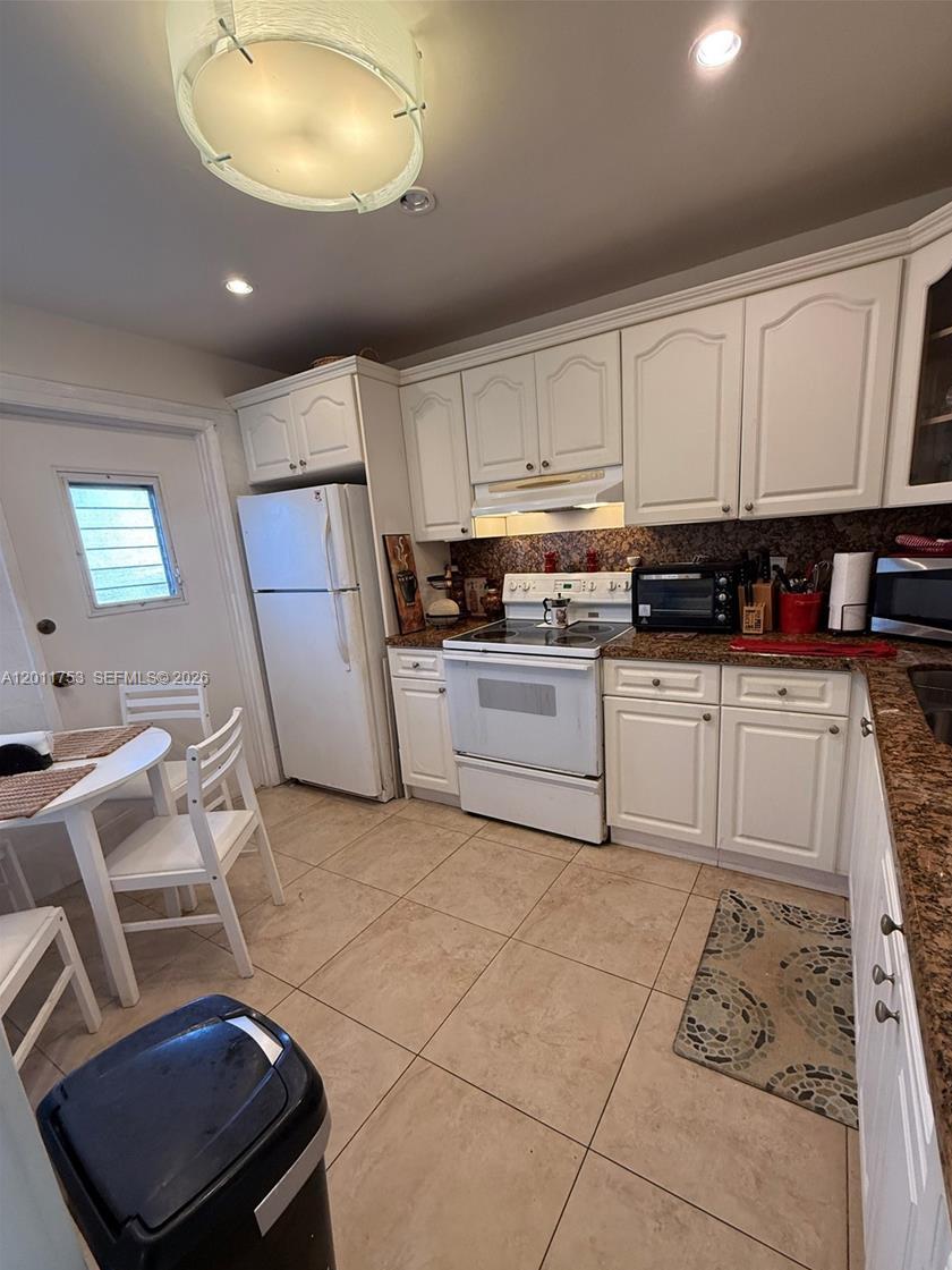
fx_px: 550
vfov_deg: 98.0
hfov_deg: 81.6
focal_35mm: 15
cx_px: 509
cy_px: 679
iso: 250
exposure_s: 1/120
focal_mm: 2.22
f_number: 2.2
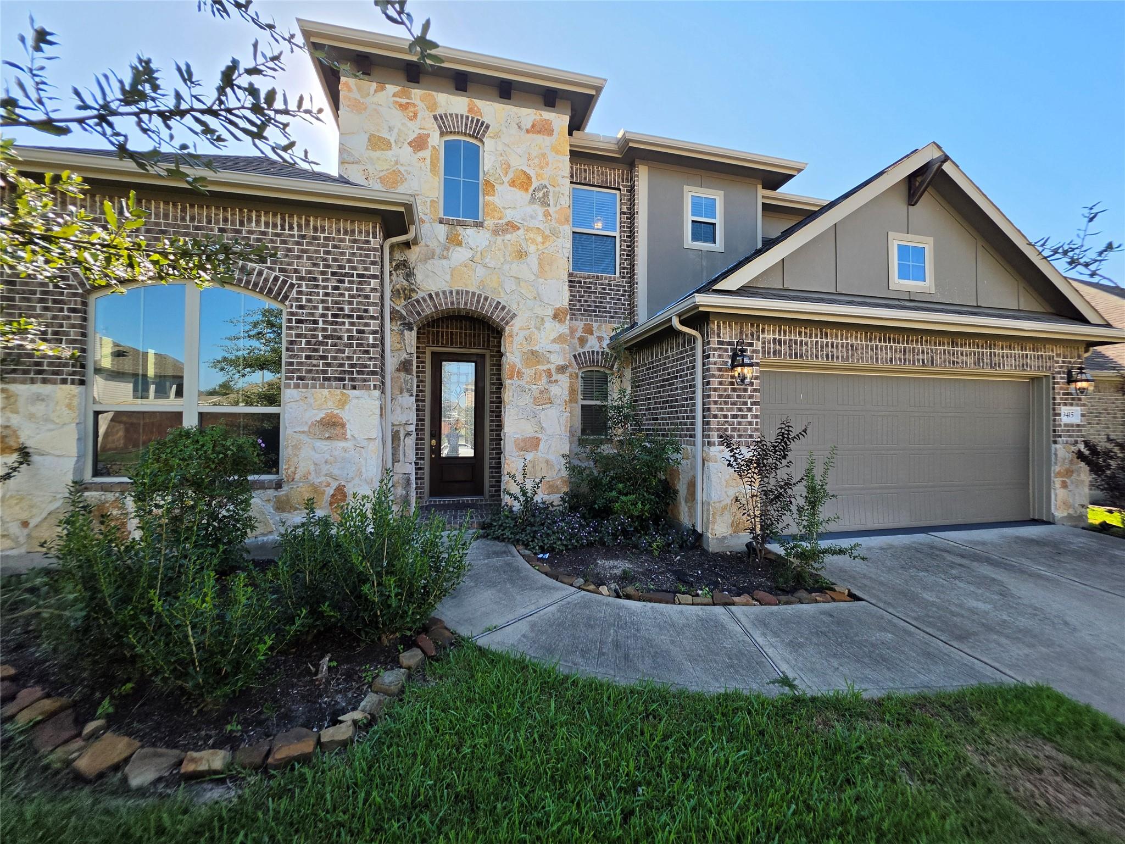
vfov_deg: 89.9
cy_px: 422
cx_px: 562
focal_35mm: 13
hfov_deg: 106.2
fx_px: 422
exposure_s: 1/1111
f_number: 1.9
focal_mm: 2.2
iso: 32
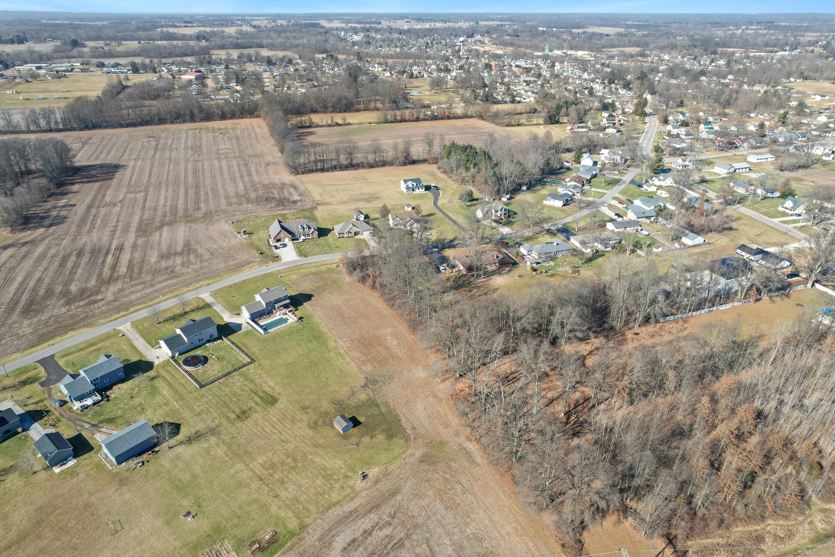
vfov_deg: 57.2
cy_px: 278
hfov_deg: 78.6
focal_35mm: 22
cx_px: 418
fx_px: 510
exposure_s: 1/640
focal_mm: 8.38
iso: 100
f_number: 2.8
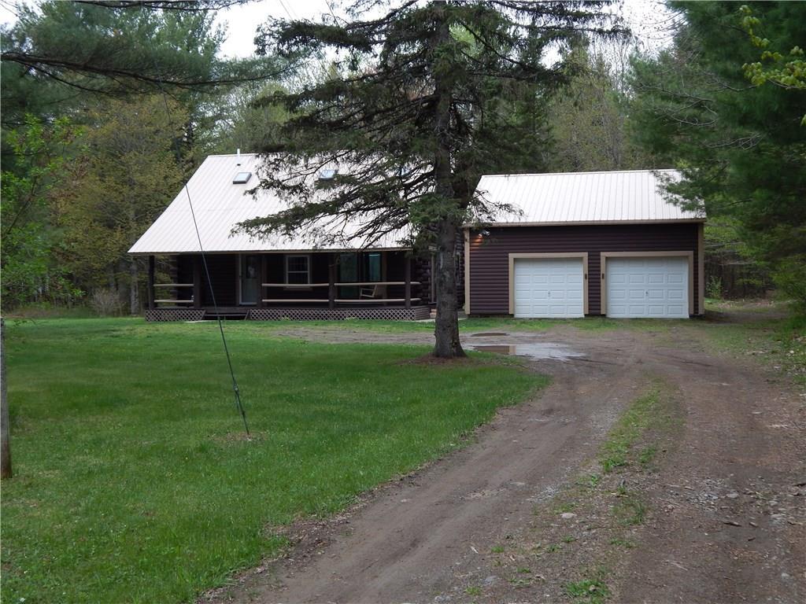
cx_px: 403
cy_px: 302
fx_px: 1001
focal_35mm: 43
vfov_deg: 33.6
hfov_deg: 43.9
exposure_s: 1/80
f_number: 3.6
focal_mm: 7.7
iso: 125
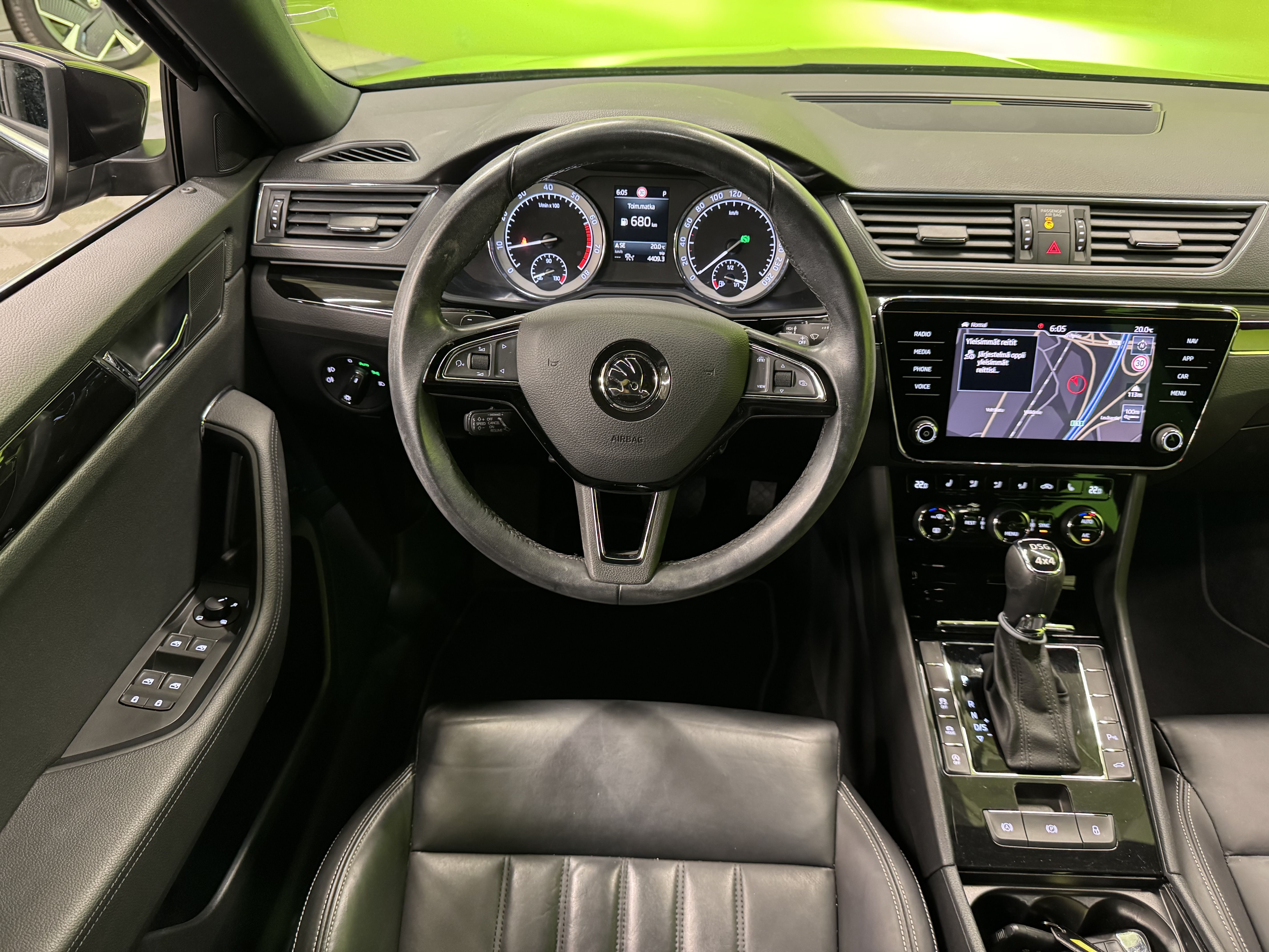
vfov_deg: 56.8
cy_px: 476
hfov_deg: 71.6
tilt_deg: -36.0
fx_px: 880
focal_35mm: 24
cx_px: 634
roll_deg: -1.1
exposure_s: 1/33
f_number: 1.78
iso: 800
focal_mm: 6.76
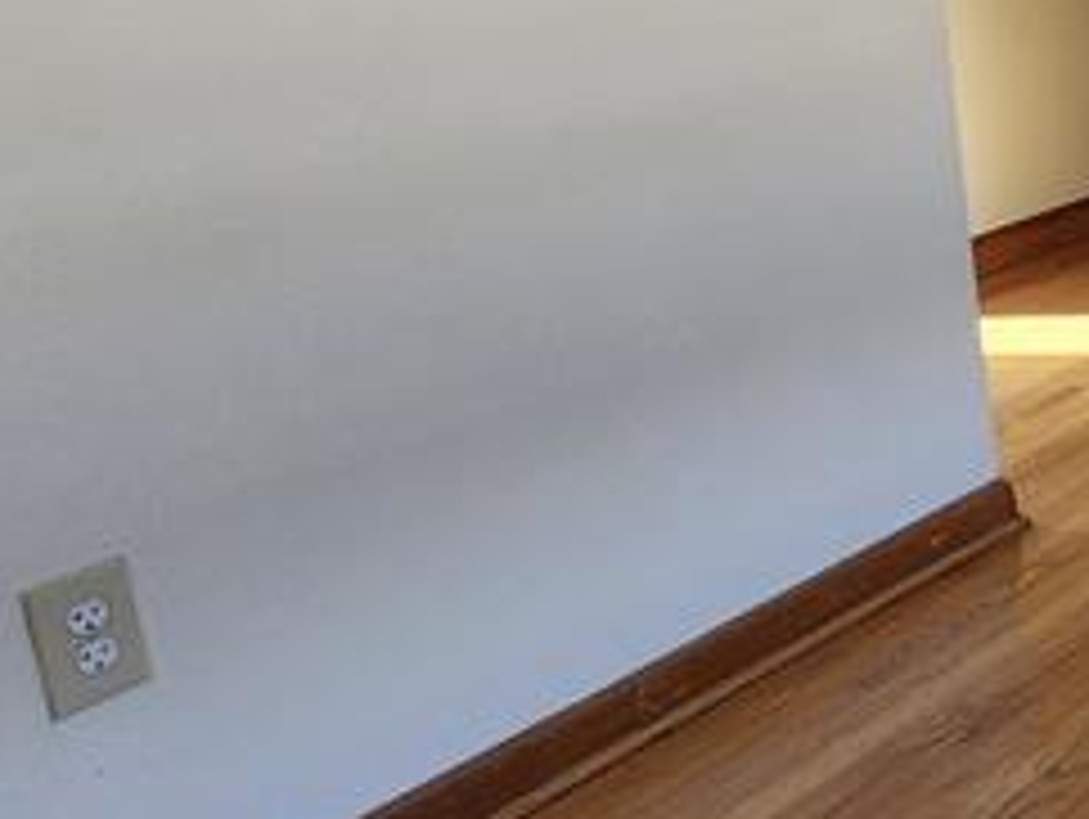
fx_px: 1732
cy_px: 135
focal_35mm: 55
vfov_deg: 26.0
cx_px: 2048
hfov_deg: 20.8
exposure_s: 1/60
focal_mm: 2.2
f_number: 2.2
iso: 125
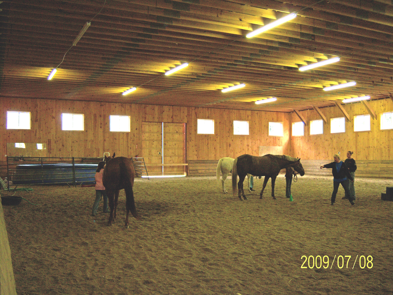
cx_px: 196
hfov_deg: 51.4
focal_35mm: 36
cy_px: 148
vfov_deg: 39.7
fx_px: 409
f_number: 2.8
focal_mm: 7.5
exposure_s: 1/60
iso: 80
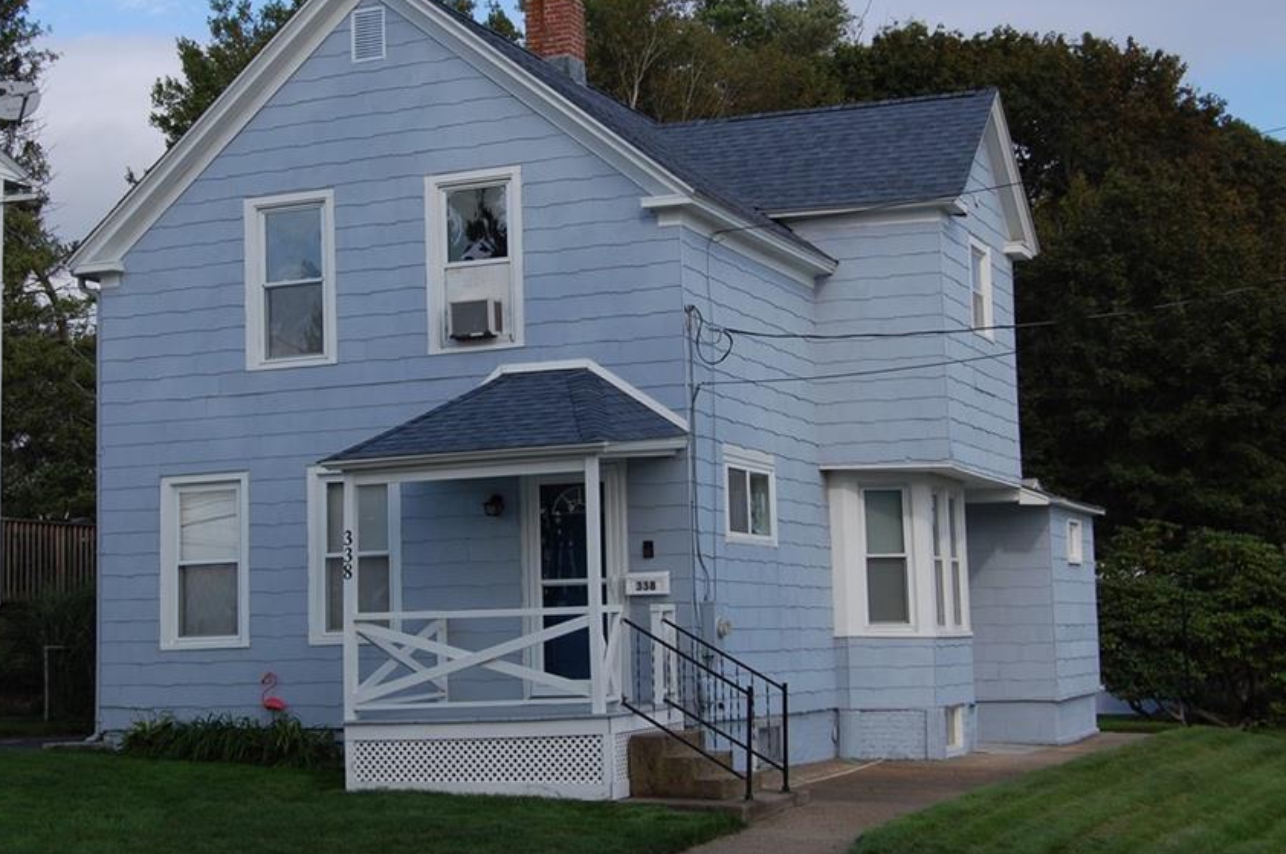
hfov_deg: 32.3
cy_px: 385
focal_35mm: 62
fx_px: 2212
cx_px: 521
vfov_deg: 21.8
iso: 200
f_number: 9
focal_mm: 34
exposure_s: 1/320
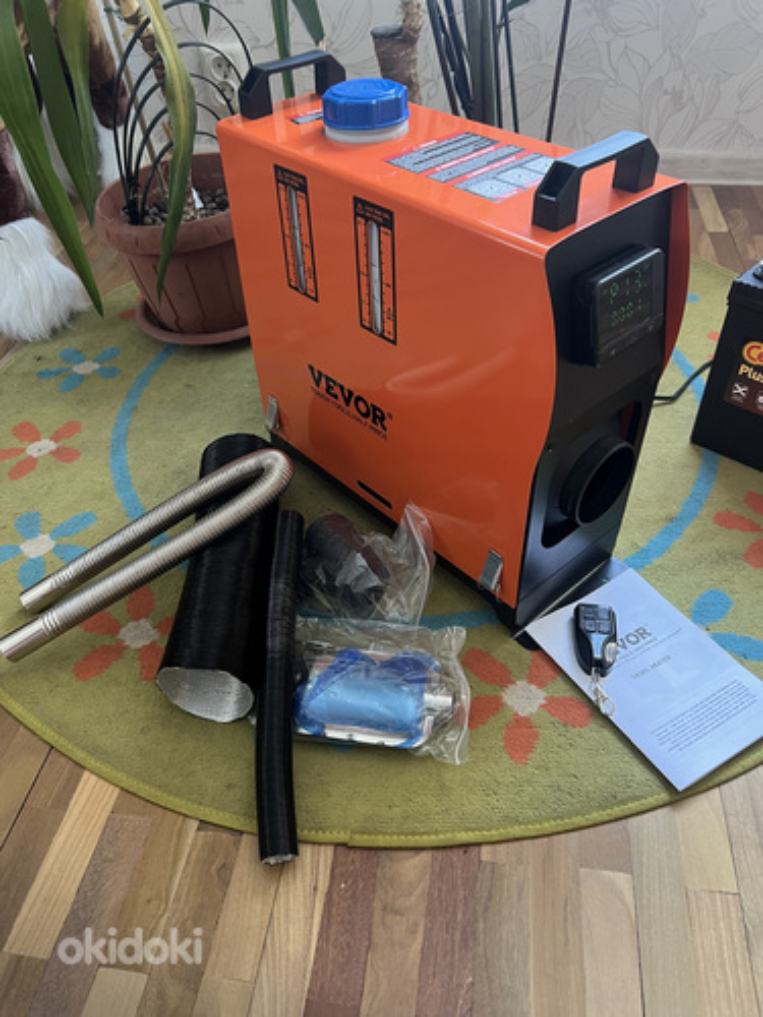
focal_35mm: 26
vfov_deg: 67.3
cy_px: 508
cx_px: 382
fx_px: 764
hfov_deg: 53.1
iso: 320
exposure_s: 1/60
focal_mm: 5.7
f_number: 1.5
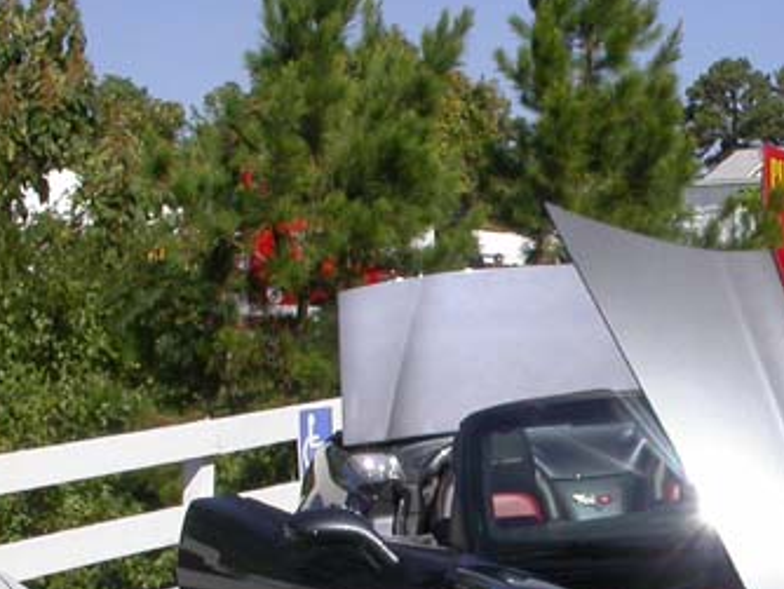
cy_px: 540
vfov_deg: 16.0
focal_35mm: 91
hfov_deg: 21.1
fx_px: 2062
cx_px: 685
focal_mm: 7.85
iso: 100
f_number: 7.5
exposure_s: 1/408
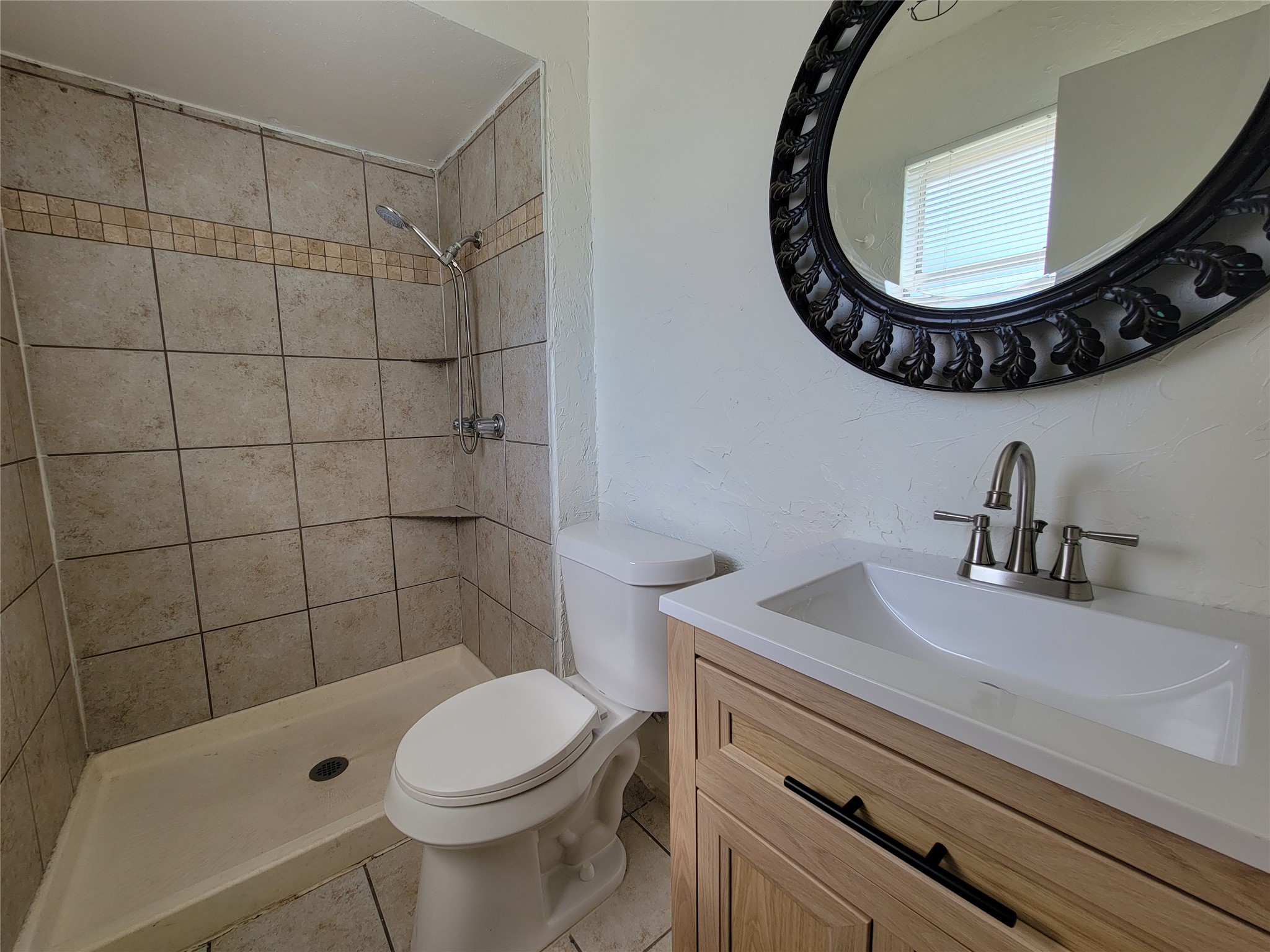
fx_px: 477
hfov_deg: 106.2
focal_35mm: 13
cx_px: 635
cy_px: 476
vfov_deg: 89.9
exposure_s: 1/120
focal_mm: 2.2
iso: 50
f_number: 2.2
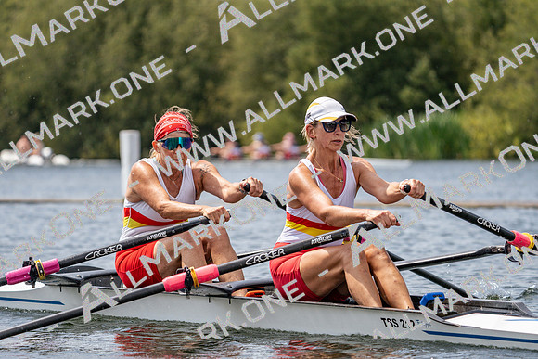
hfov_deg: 8.5
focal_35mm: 243
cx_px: 269
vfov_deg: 5.7
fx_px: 3632
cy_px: 180
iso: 200
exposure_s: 1/1600
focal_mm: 243
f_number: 5.6
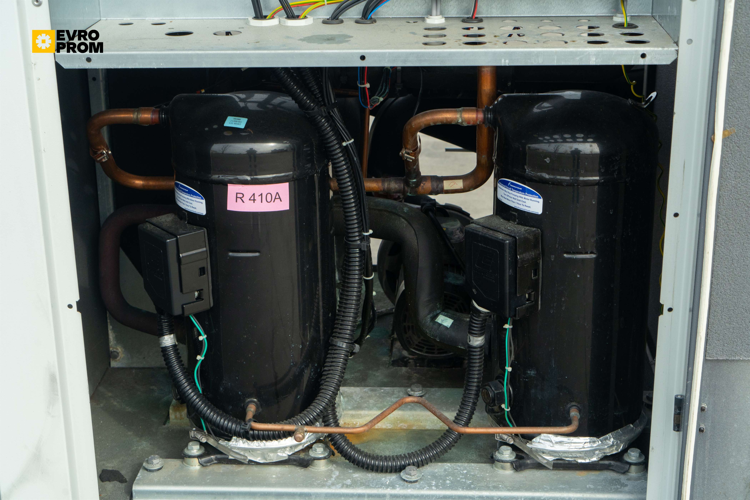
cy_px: 250
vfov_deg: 23.8
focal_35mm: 57
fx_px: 1187
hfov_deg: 35.1
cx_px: 375
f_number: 8
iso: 640
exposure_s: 1/125
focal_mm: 57
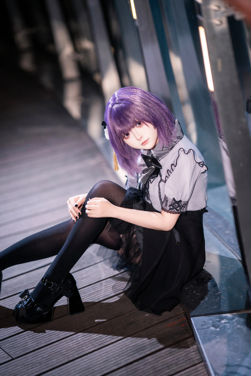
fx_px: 889
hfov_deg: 16.1
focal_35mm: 85
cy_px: 188
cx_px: 126
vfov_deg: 23.9
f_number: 1.4
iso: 400
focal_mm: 85
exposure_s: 1/250
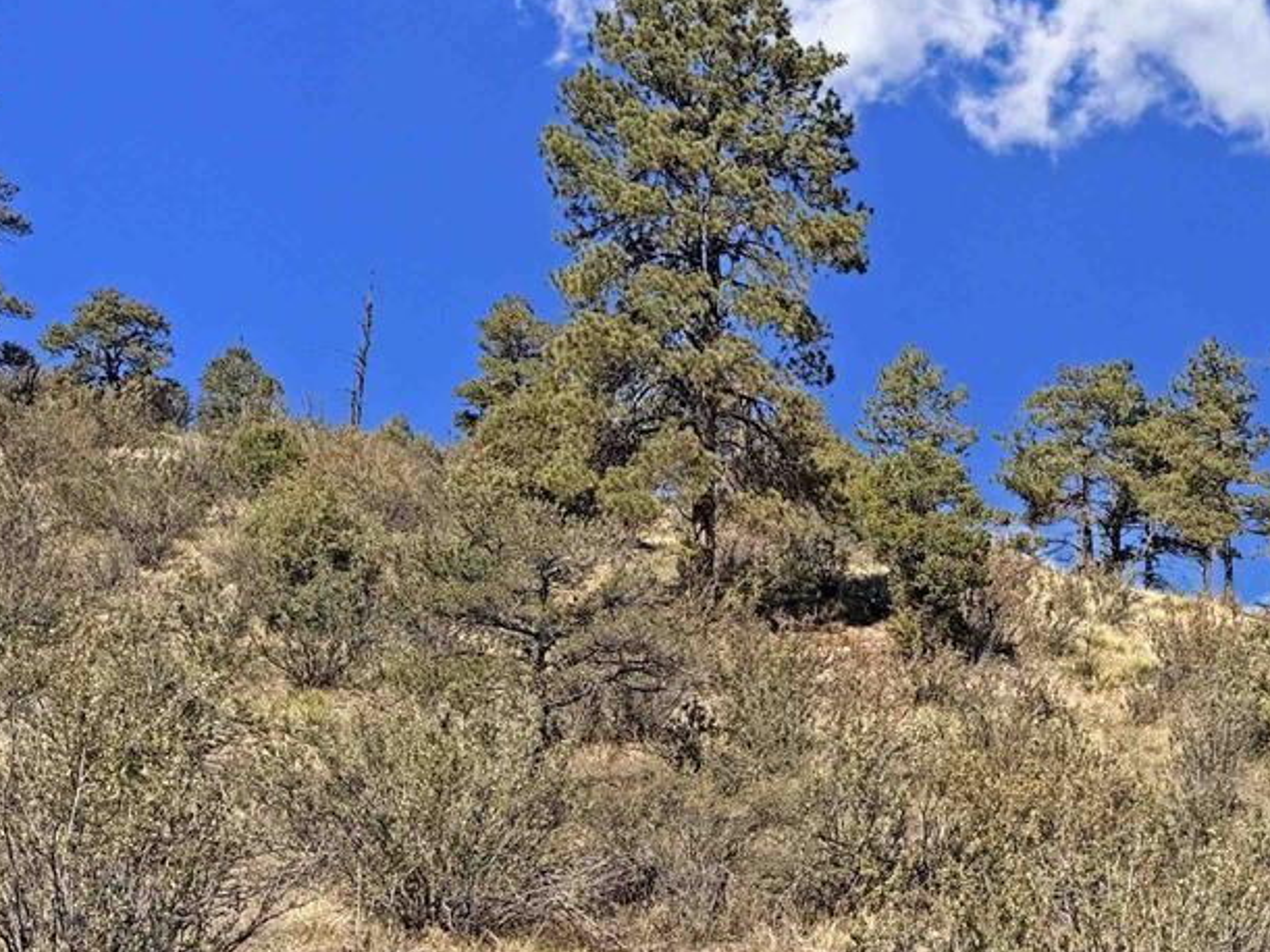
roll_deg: +2.1
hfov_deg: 32.7
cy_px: 624
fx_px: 2091
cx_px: 1050
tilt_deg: +8.9
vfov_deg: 25.5
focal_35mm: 57
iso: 80
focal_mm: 6.76
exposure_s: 1/3425
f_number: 1.78
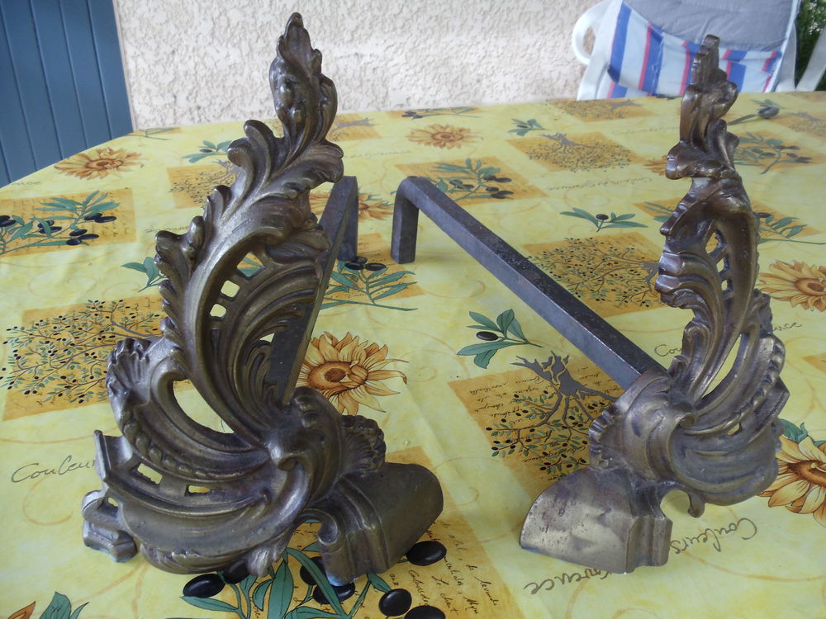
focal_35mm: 44
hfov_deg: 42.9
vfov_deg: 32.9
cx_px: 413
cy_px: 310
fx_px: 1050
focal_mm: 6
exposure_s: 1/50
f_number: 3.5
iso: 100
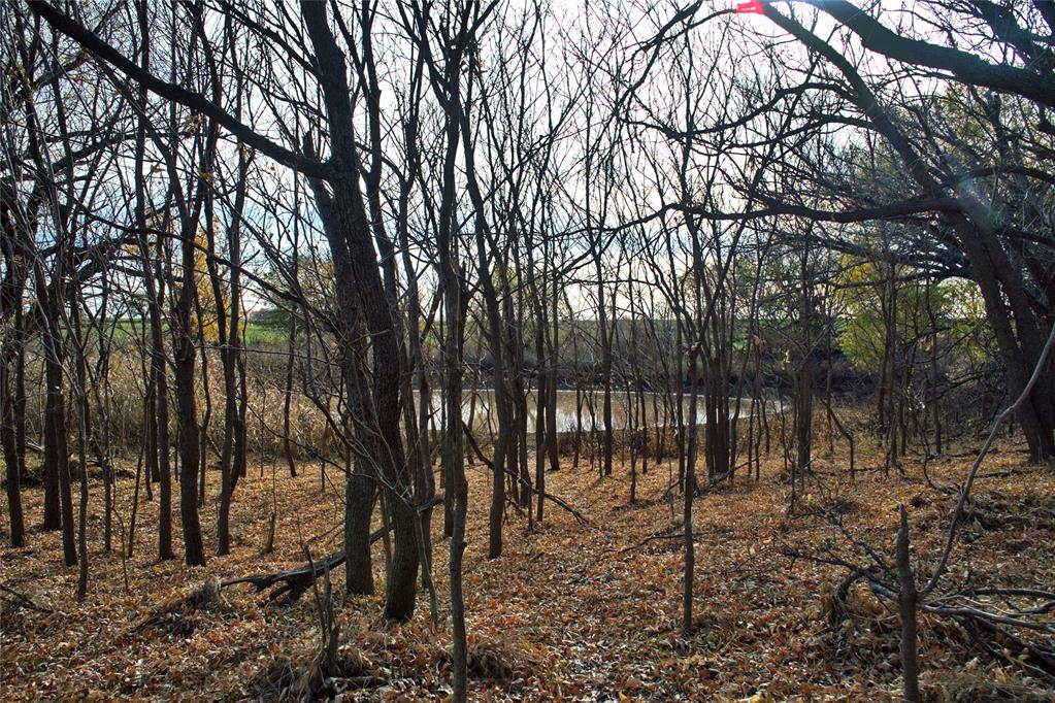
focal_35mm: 31
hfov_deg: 60.3
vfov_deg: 42.3
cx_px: 528
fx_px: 908
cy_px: 352
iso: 100
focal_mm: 21
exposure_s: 1/125
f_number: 9
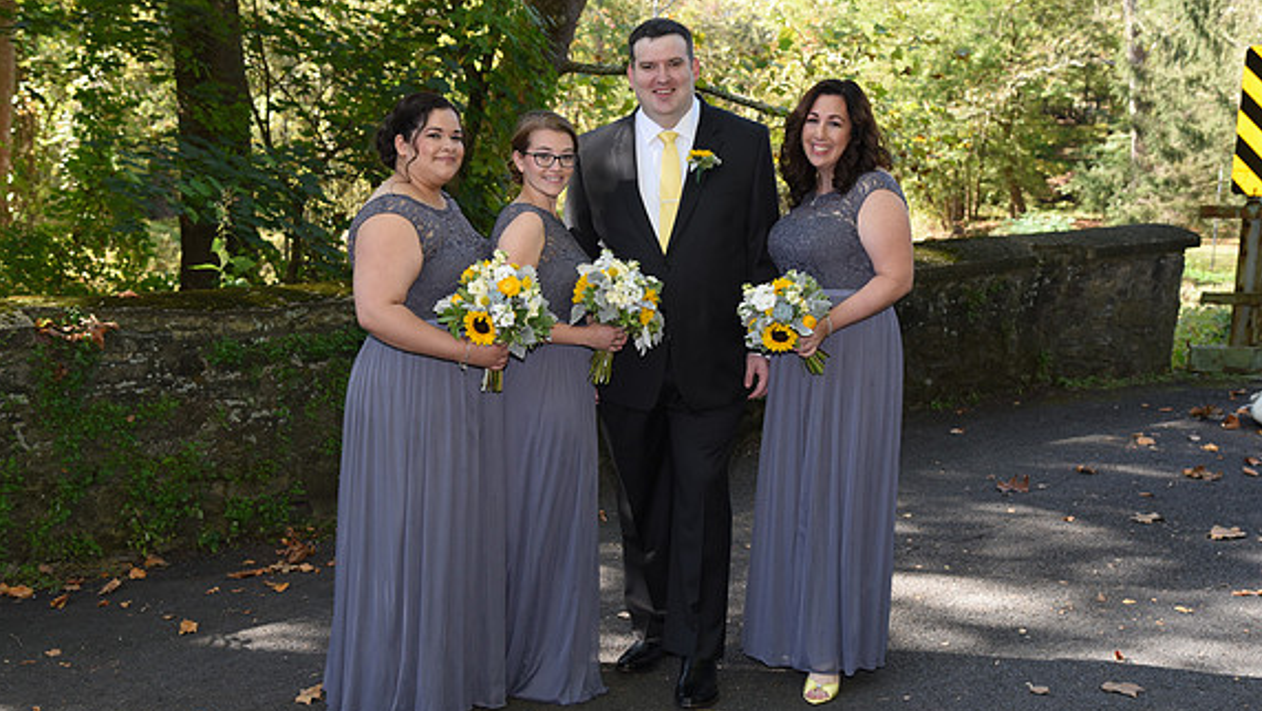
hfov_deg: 40.6
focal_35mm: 51
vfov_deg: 23.5
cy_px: 372
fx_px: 1707
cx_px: 631
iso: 640
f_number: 5.6
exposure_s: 1/200
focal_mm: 48
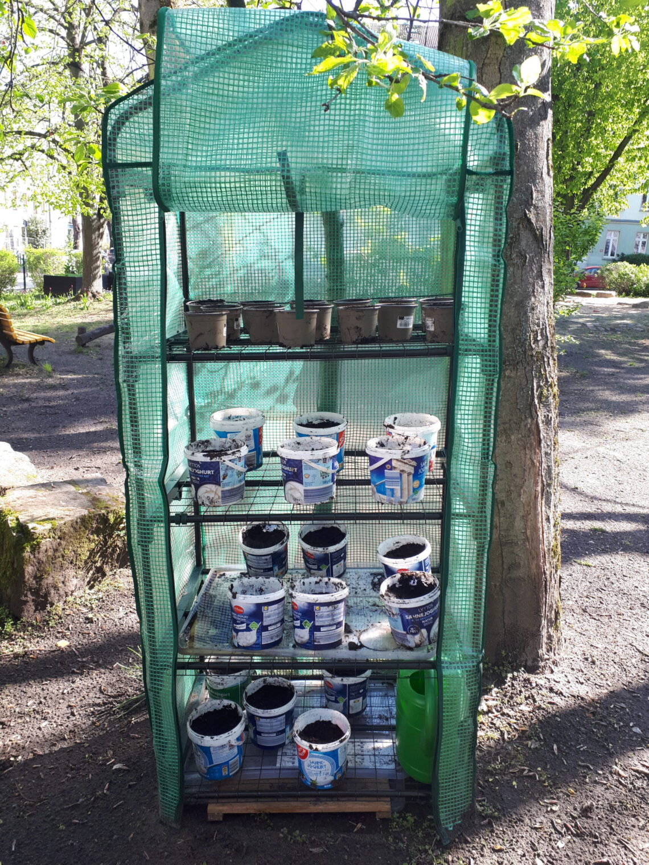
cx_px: 324
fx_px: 675
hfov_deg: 51.4
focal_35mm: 27
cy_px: 432
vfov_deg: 65.3
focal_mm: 3.6
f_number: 1.9
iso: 40
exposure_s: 1/140
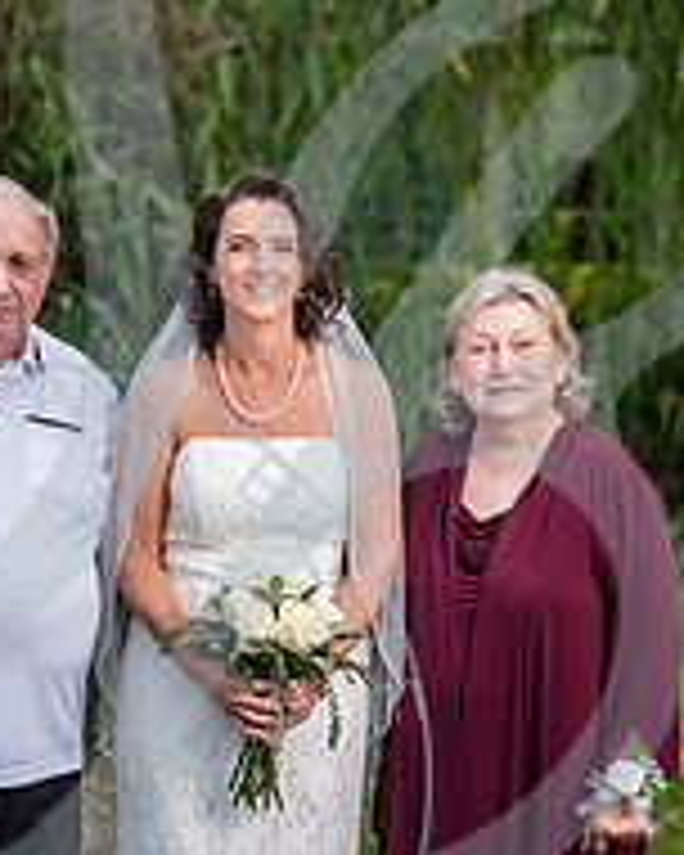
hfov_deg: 17.2
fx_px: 2252
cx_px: 216
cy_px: 436
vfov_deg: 21.5
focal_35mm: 89
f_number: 2.8
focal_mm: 40
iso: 100
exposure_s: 1/250
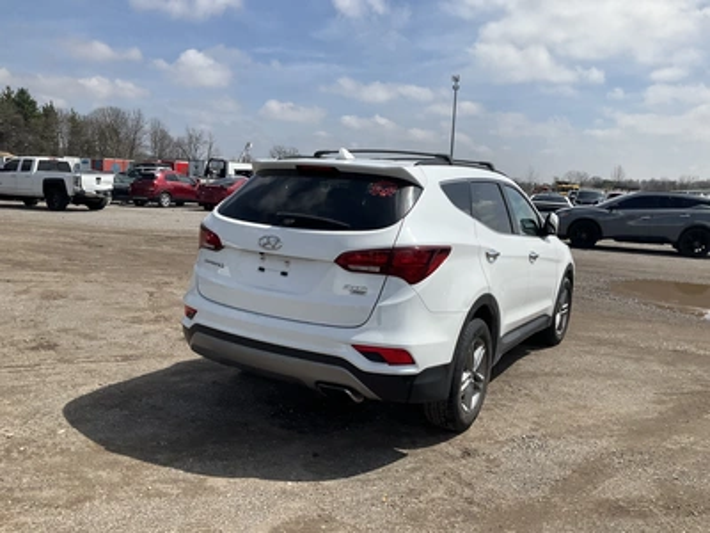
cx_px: 355
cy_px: 266
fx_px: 595
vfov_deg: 48.2
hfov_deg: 61.7
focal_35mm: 29
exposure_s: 1/3125
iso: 25
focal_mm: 3
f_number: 1.8
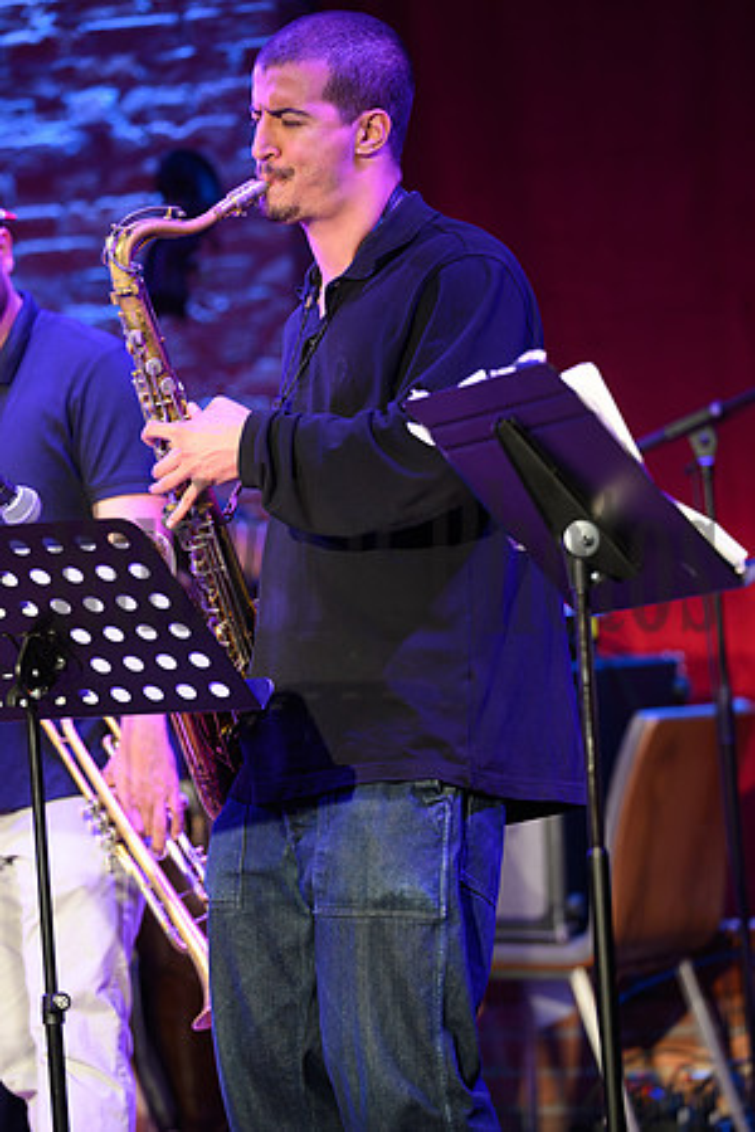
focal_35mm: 200
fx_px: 6291
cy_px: 566
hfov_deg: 6.9
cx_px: 378
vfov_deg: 10.3
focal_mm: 200
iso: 5000
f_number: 4
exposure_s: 1/160
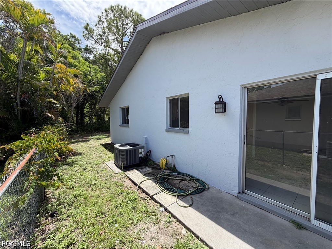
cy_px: 124
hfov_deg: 102.1
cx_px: 166
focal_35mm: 14
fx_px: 134
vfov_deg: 85.7
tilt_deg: -2.0
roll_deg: +0.2
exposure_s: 1/742
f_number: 2.2
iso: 40
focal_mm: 2.22
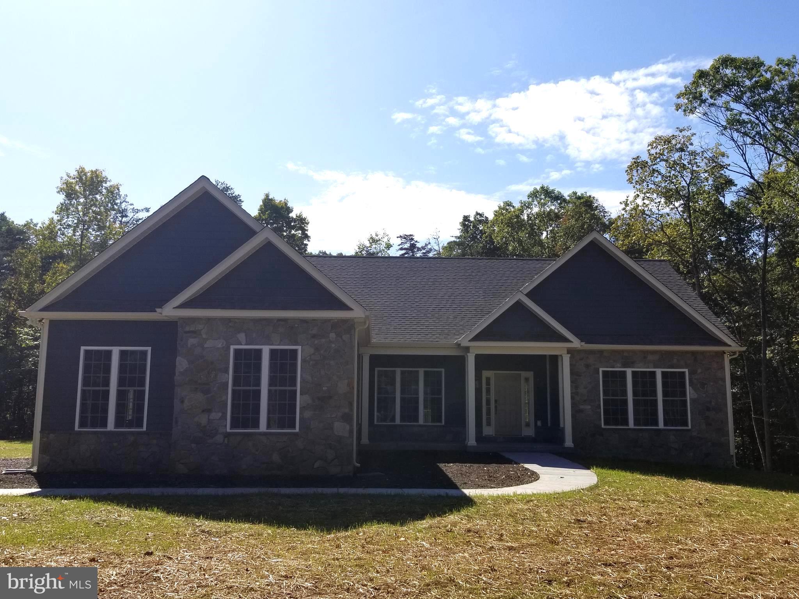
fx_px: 600
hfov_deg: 67.3
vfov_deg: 53.1
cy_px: 300
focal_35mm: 26
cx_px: 400
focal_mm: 4.25
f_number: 1.7
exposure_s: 1/4630
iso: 50
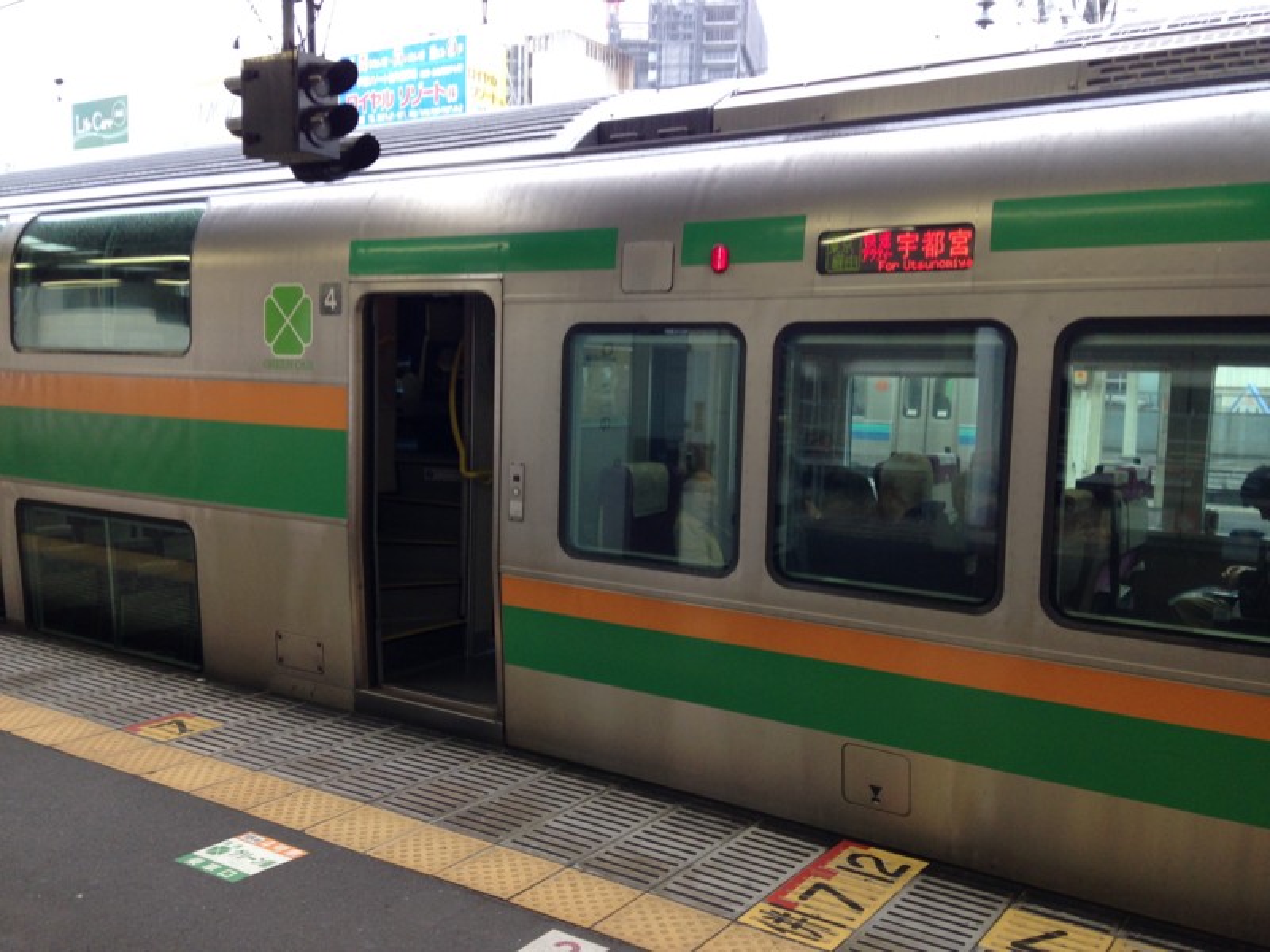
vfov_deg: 42.9
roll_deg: -1.4
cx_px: 635
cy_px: 476
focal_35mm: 33
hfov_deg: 55.4
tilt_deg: -7.2
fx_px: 1211
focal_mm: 4.12
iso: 80
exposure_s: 1/120
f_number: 2.4
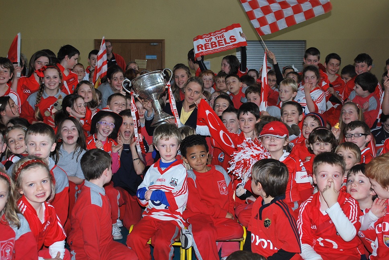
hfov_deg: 36.8
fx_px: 584
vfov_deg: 25.1
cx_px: 194
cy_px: 130
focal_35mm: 54
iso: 220
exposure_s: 1/60
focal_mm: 36
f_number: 5.3
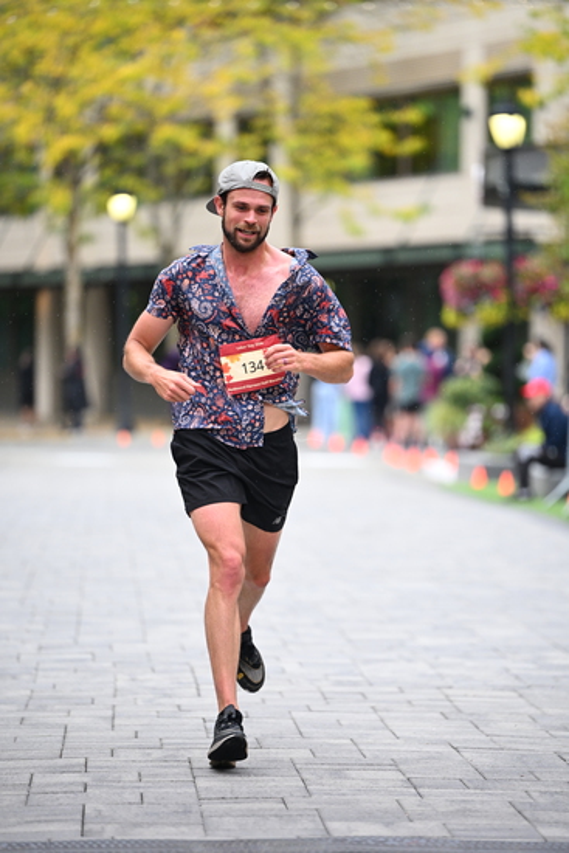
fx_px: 4028
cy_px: 426
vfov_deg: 12.1
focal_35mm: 170
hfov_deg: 8.1
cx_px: 284
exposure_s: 1/1600
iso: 1250
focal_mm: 170
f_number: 2.8
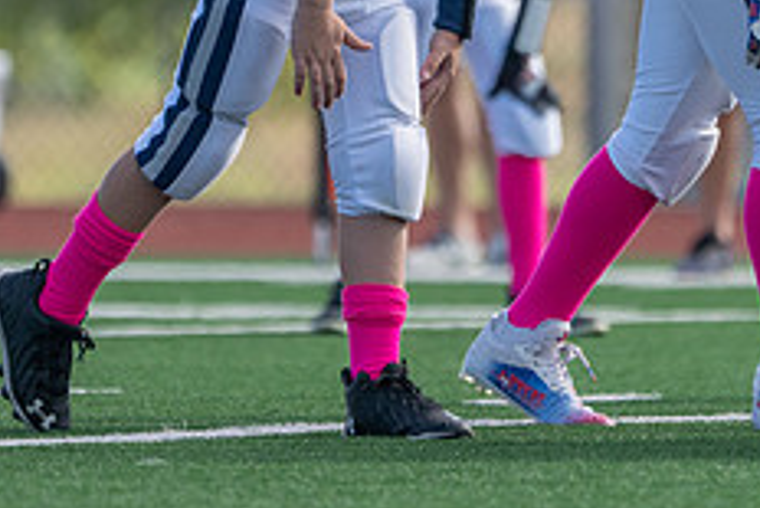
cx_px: 449
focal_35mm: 1072
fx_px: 22644
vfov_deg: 1.3
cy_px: -59
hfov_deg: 1.9
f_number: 5.6
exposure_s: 1/1250
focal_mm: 400
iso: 320
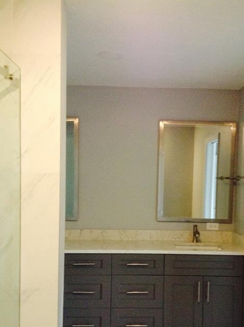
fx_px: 387
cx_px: 148
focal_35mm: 41
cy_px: 197
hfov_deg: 34.9
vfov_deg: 45.6
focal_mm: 3.3
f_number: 2.4
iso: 160
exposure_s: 1/25
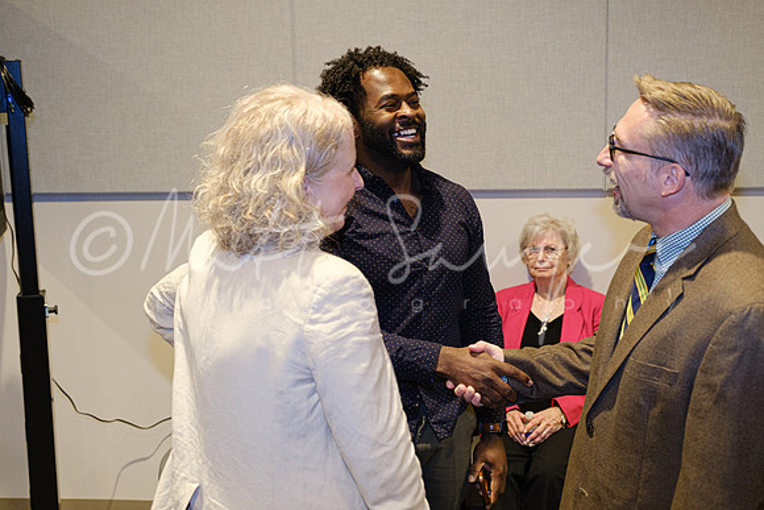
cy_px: 255
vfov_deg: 29.9
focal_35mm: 45
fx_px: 955
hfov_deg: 43.6
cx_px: 382
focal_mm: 30.2
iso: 1600
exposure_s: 1/80
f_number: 2.8
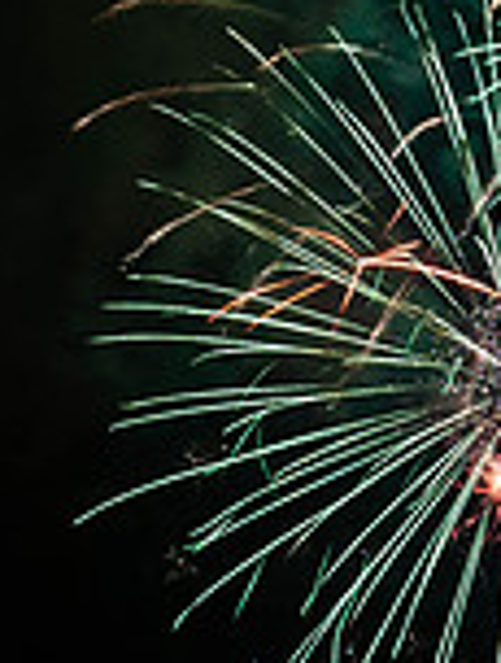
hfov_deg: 2.8
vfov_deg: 3.7
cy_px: 397
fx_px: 10209
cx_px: 1223
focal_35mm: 532
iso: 100
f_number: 13
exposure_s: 12
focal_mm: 70
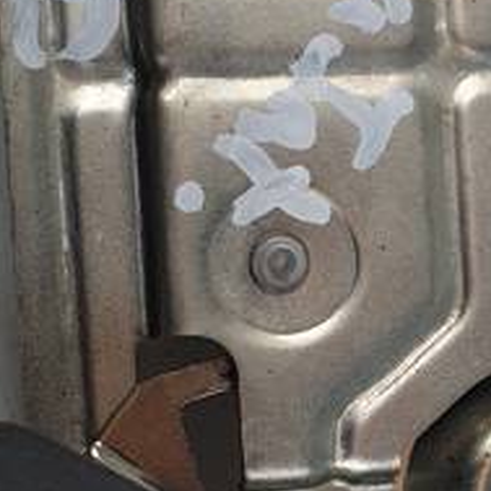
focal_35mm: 131
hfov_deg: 13.0
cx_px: 592
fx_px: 2102
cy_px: 283
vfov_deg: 13.3
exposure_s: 1/198
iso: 50
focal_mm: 4.3
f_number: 2.4
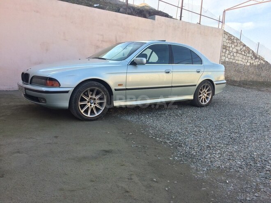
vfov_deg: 48.2
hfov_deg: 61.7
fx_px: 227
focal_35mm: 29
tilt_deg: -9.1
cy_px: 102
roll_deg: -0.1
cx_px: 136
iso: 32
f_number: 2.2
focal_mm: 4.15
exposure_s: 1/526
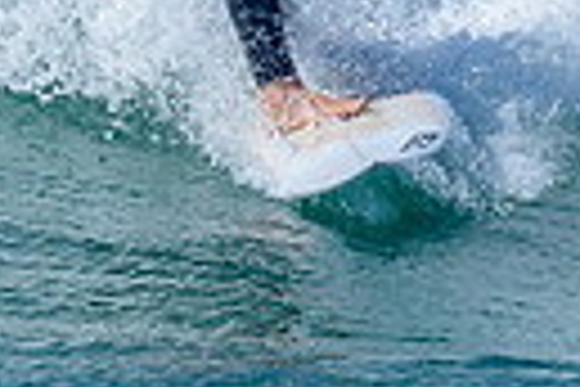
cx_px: 261
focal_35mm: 4949
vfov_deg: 0.3
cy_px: -464
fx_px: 79728
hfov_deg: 0.4
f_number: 6.3
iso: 180
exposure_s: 1/2000
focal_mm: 800
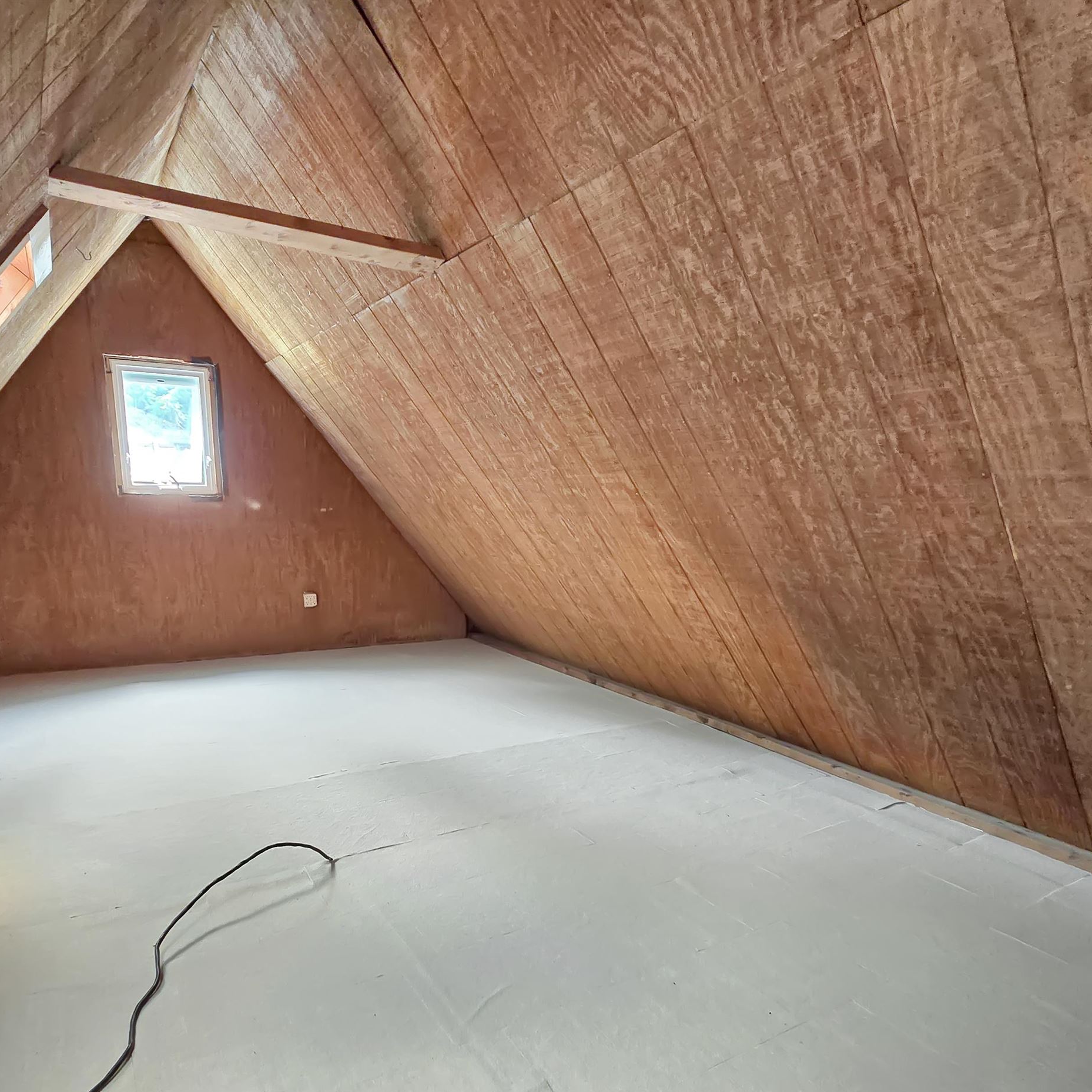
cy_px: 676
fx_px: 678
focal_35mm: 19
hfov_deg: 77.3
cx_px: 476
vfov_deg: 76.4
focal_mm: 2.2
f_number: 2.2
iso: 320
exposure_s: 1/60
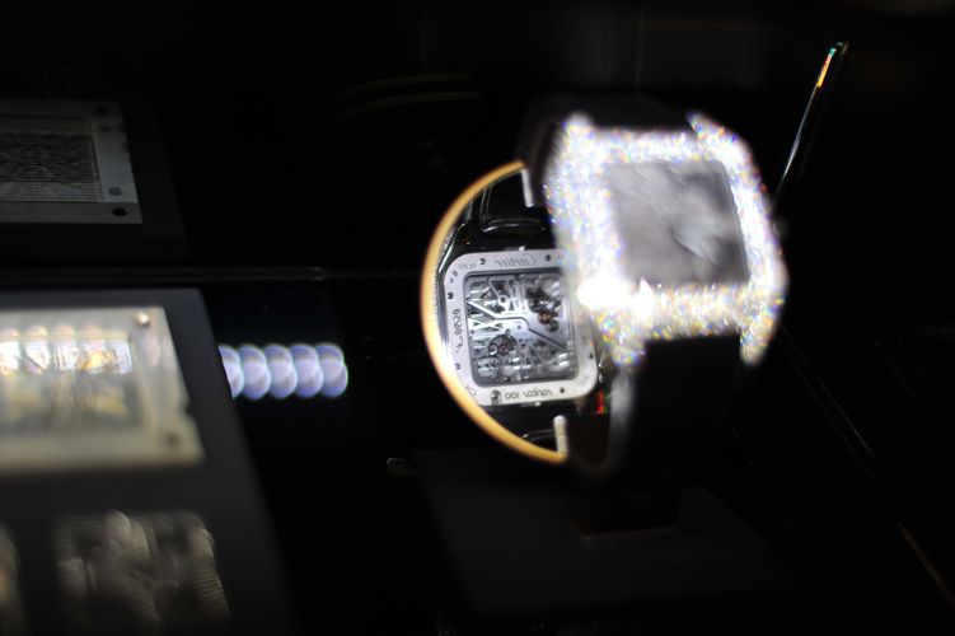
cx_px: 478
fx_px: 1326
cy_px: 318
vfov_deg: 27.0
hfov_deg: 39.6
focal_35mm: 50
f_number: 1.8
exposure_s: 1/320
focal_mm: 50
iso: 250
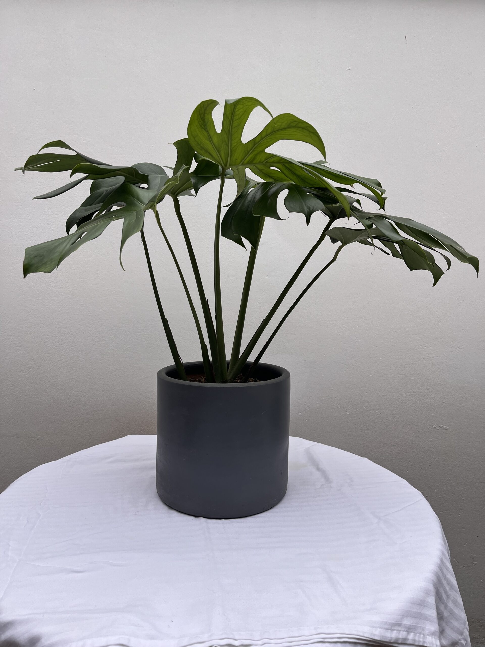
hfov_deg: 53.1
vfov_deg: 67.3
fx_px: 486
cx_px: 242
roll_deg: +0.4
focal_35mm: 26
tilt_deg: -7.5
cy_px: 324
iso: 50
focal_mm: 5.1
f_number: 1.6
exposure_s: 1/3876
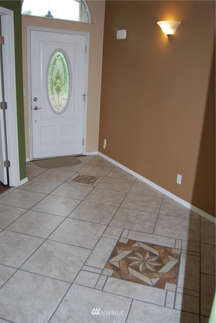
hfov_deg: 43.7
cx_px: 108
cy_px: 162
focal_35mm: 30
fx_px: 269
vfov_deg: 61.9
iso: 200
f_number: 3.8
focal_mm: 20
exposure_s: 1/60
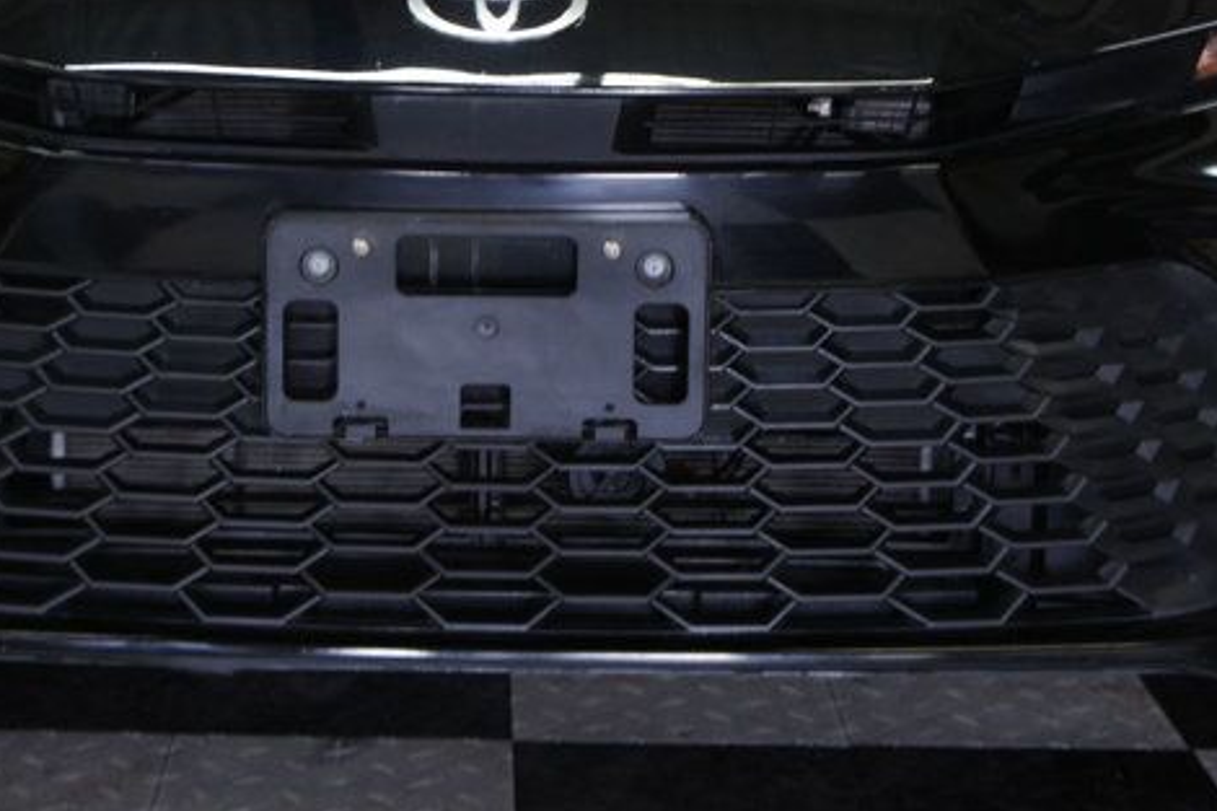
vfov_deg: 16.0
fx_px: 2872
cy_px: 168
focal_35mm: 85
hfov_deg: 23.9
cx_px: 482
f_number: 4
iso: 320
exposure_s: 1/40
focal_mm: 26
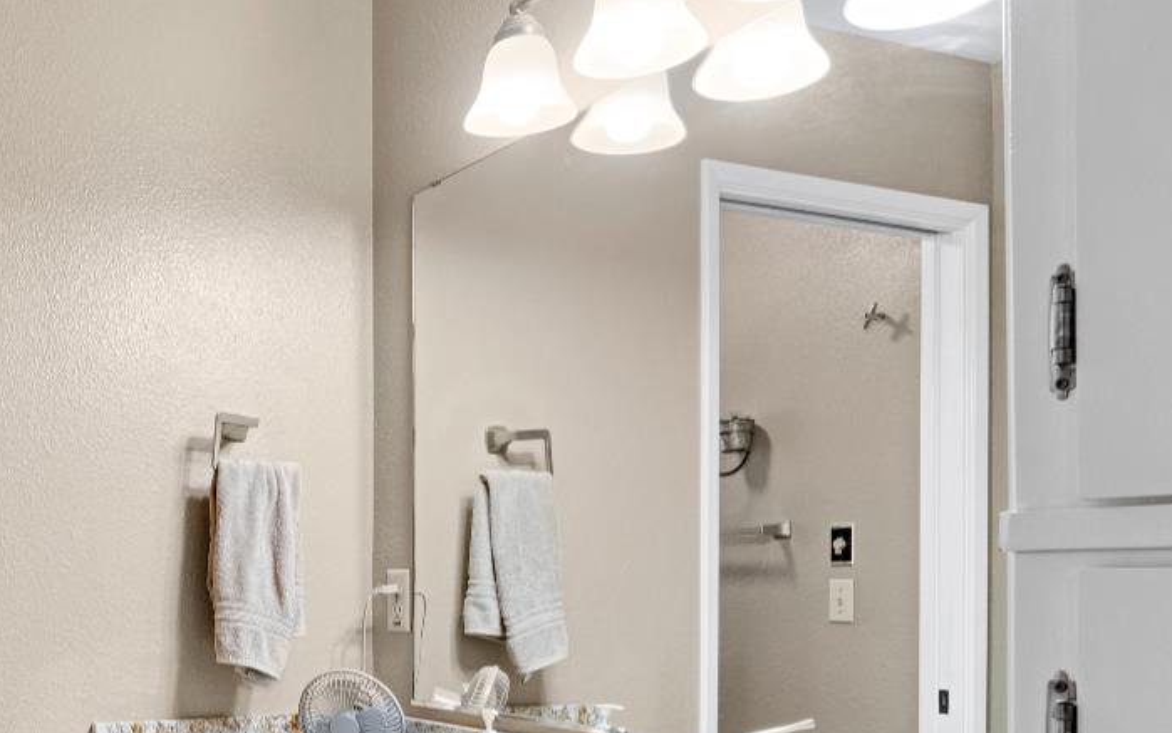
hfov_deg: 47.7
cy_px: 593
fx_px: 1153
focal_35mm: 36
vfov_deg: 34.1
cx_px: 94
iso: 320
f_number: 8
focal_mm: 11
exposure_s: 1/10
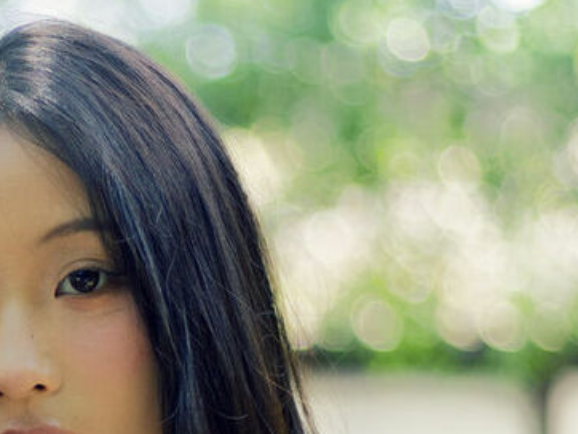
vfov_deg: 7.1
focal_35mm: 209
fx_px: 3492
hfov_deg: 9.4
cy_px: 486
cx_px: -86
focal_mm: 50
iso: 320
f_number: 1.8
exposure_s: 1/400
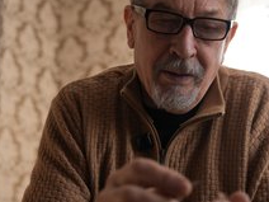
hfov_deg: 25.0
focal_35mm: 78
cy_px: 96
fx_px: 606
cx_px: 157
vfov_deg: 18.9
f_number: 2.8
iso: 125
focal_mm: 43
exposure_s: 1/200
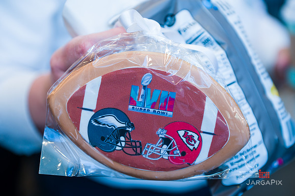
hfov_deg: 39.6
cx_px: 148
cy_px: 98
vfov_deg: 27.0
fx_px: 409
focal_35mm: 50
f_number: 4
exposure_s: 1/200
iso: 500
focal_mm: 50
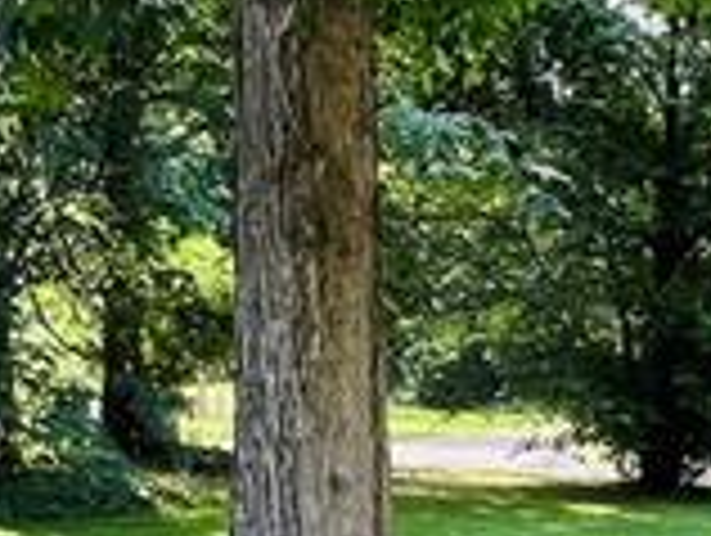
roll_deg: +2.0
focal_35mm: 84
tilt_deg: -6.9
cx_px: 342
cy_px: 613
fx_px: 1728
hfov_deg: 23.2
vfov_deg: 17.0
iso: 32
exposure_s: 1/99
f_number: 1.8
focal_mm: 1.57
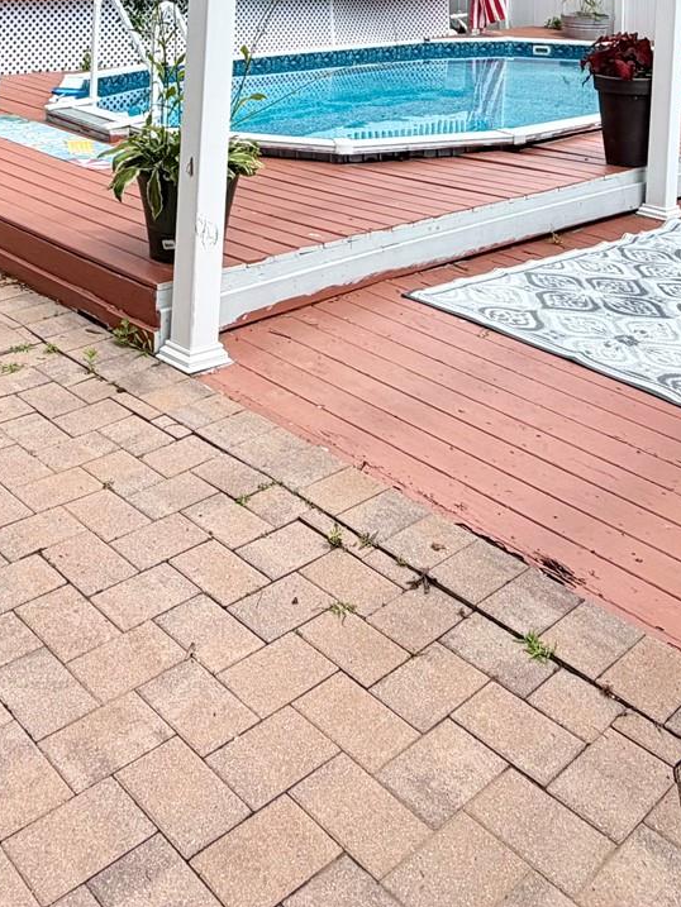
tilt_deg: -0.6
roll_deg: -1.5
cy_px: -61
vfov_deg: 39.4
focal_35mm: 40
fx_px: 1049
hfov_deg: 35.8
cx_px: 271
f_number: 2.2
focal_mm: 2.22
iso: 25
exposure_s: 1/770
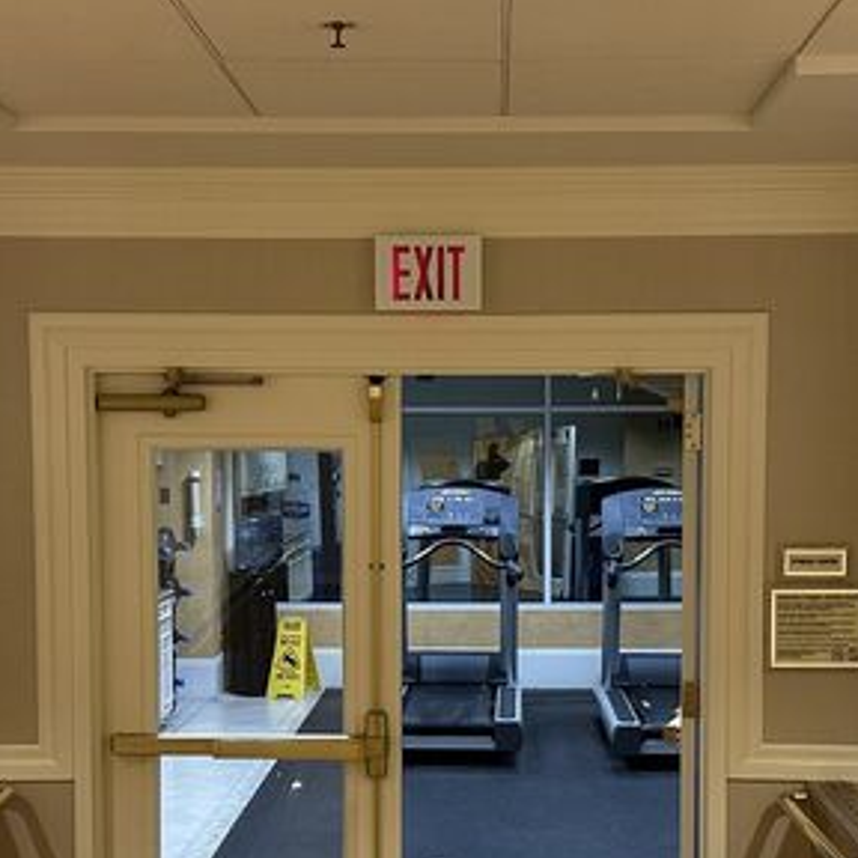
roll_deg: +0.9
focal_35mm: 59
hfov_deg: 29.1
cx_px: 468
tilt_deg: -3.8
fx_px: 1655
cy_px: 548
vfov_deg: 28.9
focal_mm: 6.86
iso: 320
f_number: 1.78
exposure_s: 1/60
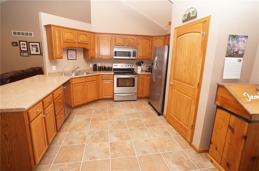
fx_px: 172
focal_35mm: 24
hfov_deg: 73.9
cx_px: 130
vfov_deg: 52.9
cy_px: 86
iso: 800
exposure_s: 1/60
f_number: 3.5
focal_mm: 16
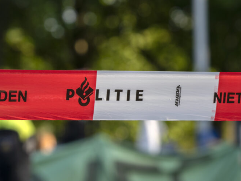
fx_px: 2270
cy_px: 90
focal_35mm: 326
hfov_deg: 6.1
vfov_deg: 4.6
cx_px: 106
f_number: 8
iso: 200
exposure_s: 1/125
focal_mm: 200
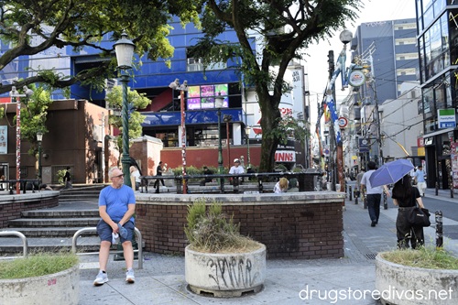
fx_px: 382
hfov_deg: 61.9
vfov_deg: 43.6
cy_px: 152
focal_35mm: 30
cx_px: 229
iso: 320
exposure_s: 1/250
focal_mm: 20
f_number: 8
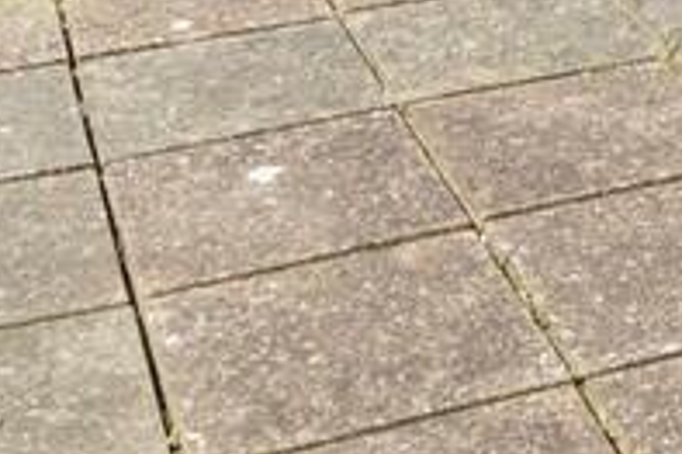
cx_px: 859
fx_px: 1969
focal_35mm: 104
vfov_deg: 10.8
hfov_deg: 18.4
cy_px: -705
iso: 500
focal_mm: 20
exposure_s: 1/400
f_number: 8
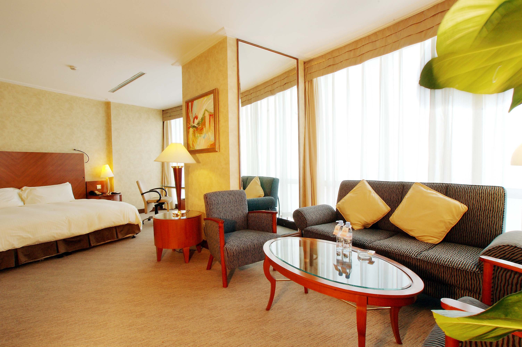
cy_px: 174
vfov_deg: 72.0
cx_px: 261
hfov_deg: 95.0
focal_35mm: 16
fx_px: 239
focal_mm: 11
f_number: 22
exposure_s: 1/2.5
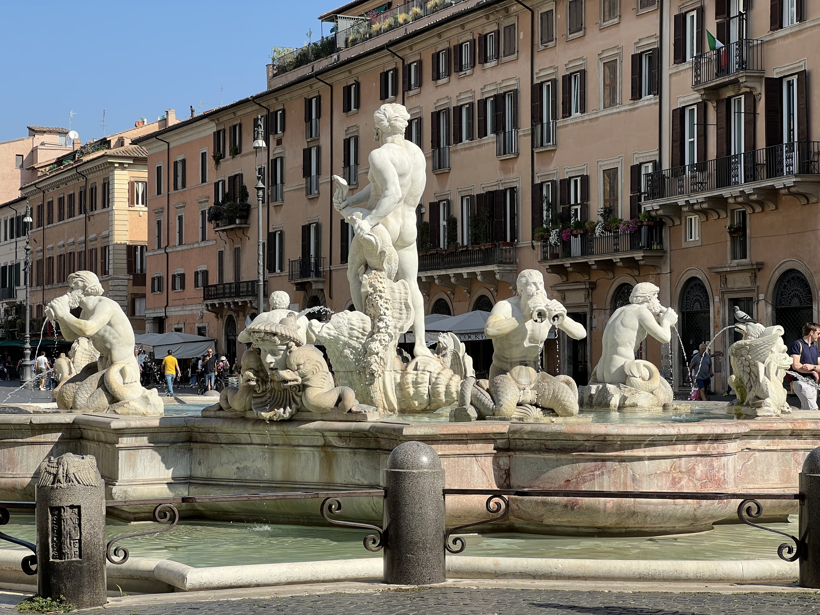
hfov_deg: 25.3
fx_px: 1824
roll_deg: -0.1
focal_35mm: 77
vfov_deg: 19.1
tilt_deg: +1.7
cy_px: 308
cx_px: 410
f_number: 2.8
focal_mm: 9
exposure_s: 1/633
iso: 32
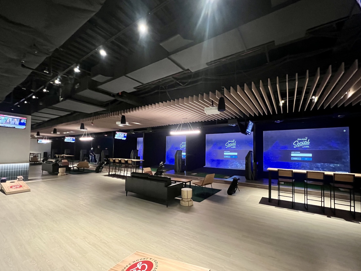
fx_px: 146
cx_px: 183
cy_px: 144
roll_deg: -0.8
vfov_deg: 85.6
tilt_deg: +1.6
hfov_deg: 102.1
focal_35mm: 14
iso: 1250
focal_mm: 1.57
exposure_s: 1/40
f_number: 1.8
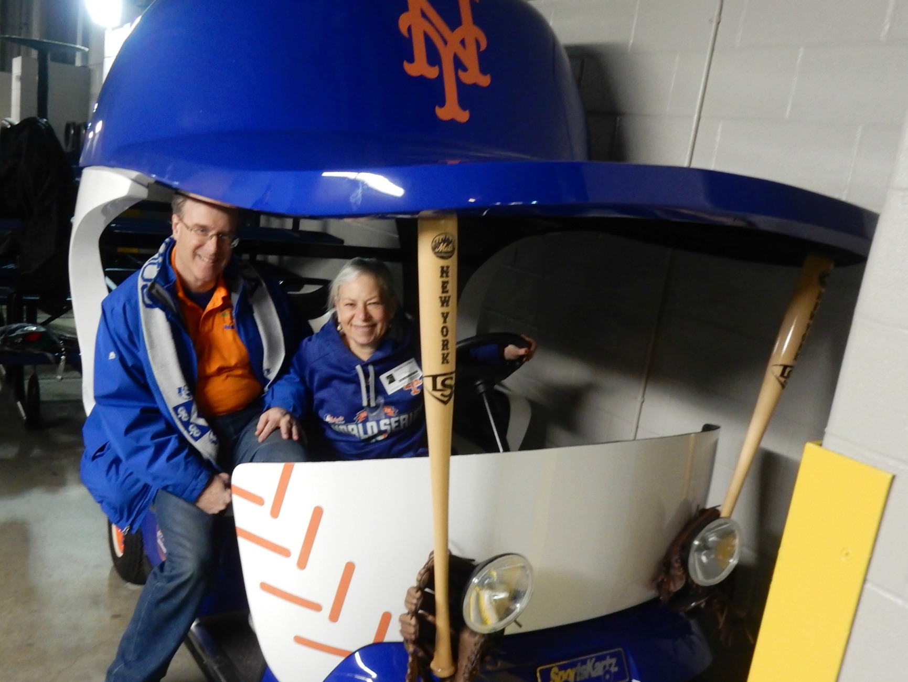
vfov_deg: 54.9
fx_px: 656
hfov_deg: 69.4
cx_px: 454
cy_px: 341
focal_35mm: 25
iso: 400
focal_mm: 4.5
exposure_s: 1/15
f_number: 3.7
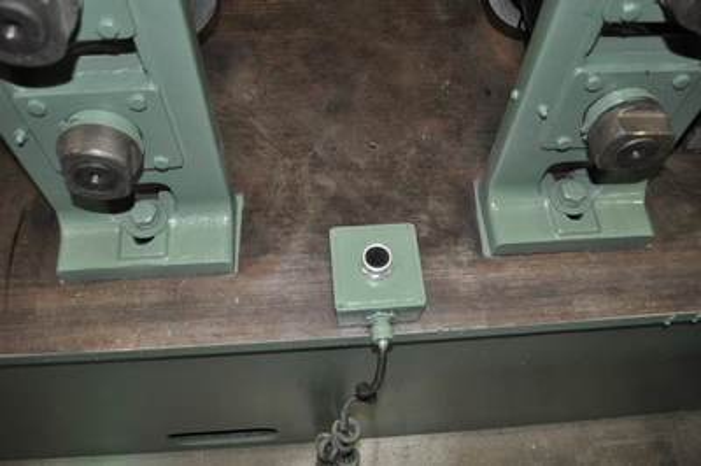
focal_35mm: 30
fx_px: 584
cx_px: 350
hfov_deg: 62.0
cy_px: 233
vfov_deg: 43.5
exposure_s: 1/60
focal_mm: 20
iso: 800
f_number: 3.8
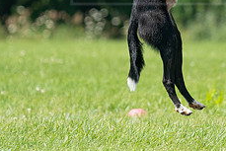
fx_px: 4290
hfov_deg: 3.0
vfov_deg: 2.0
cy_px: -10
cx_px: 165
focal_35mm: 683
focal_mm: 270
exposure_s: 1/4000
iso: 1600
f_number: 5.6
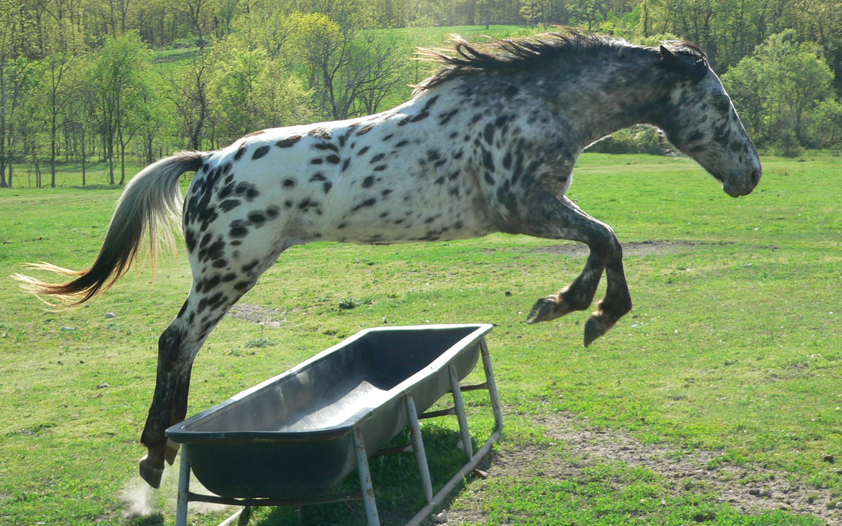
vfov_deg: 17.4
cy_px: 255
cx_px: 445
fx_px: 1721
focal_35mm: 75
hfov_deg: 27.5
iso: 80
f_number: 3.3
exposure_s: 1/500
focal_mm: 10.9
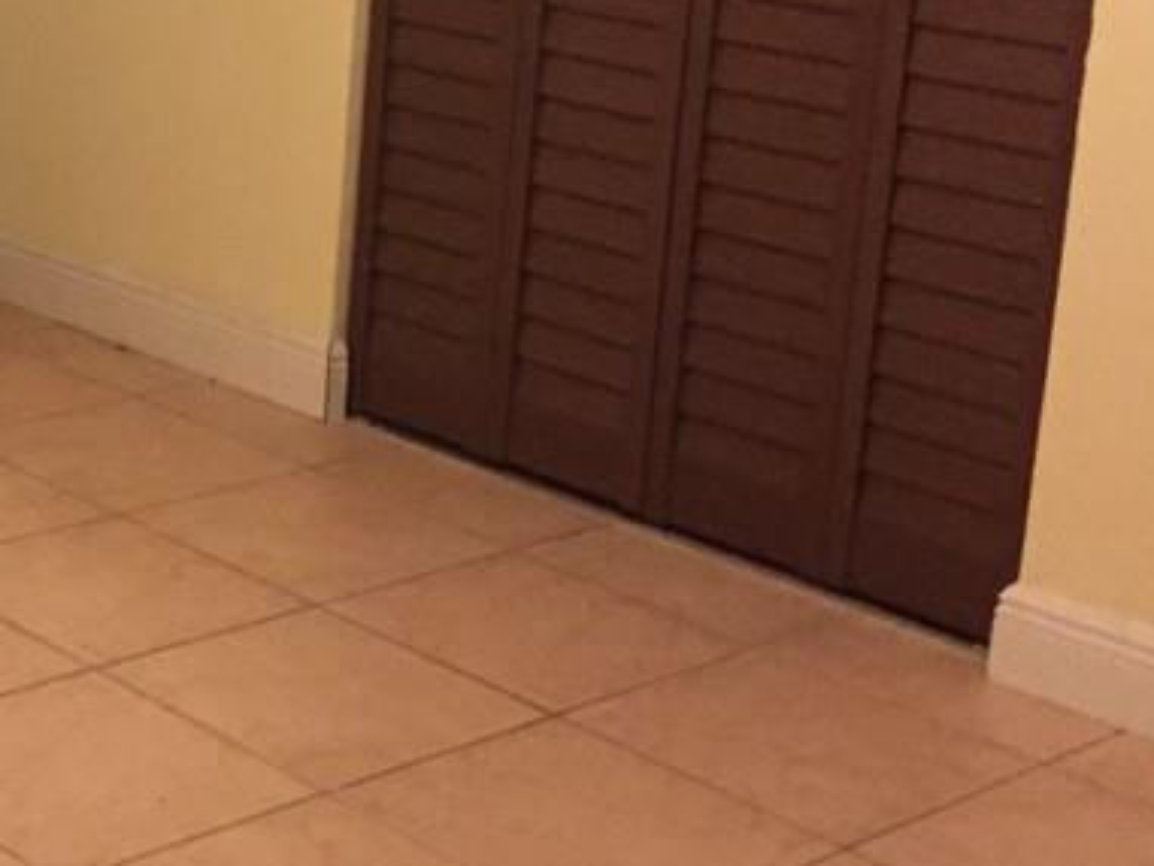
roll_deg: -3.0
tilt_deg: -11.3
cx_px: -121
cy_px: 112
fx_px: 2601
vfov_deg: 18.6
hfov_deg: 23.4
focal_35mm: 78
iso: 320
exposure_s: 1/15
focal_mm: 4.15
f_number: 2.2
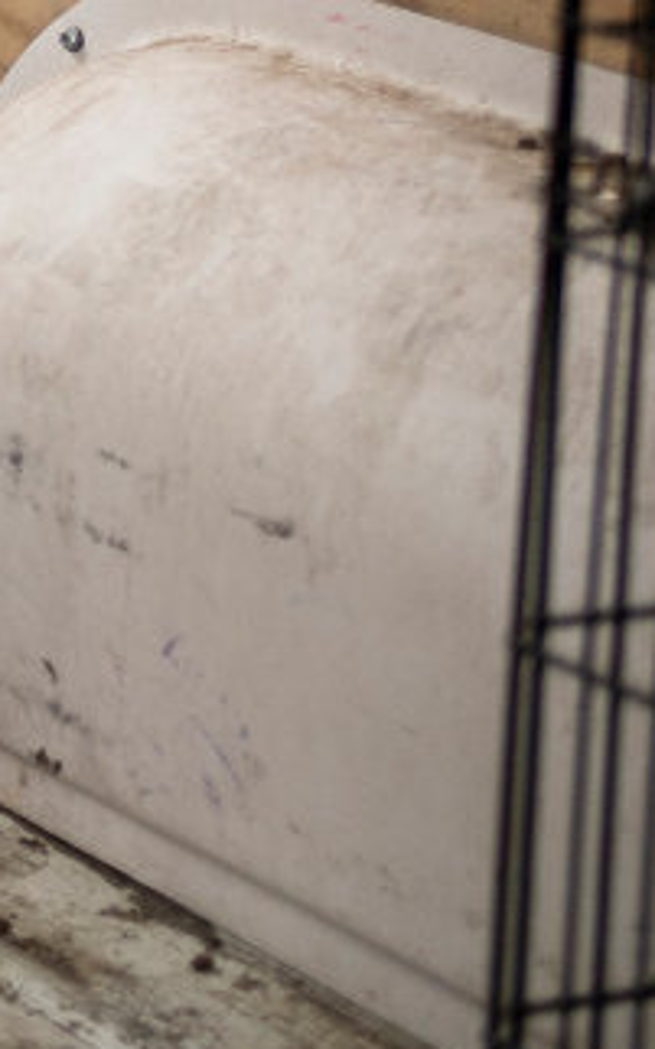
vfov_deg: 12.1
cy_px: -508
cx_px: -1261
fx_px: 4745
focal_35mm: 166
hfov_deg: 7.1
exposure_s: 1/800
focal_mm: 35
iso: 400
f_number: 1.8
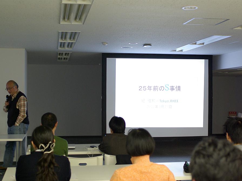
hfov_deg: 33.5
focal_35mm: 58
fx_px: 402
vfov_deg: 25.4
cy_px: 92
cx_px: 113
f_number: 2.8
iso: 500
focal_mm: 35
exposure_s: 1/50
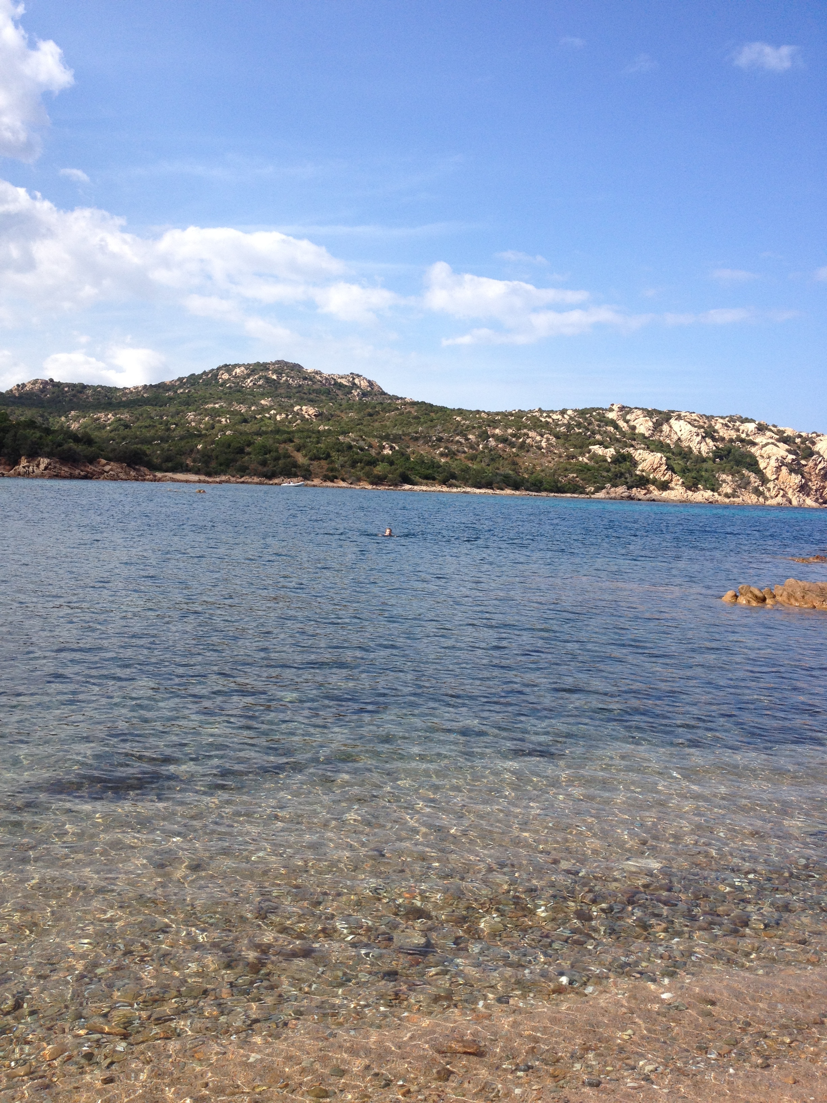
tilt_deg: -5.4
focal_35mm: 35
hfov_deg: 40.7
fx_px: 1115
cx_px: 414
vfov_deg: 52.6
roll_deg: -1.8
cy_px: 552
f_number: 2.4
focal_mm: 4.28
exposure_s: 1/1534
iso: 50
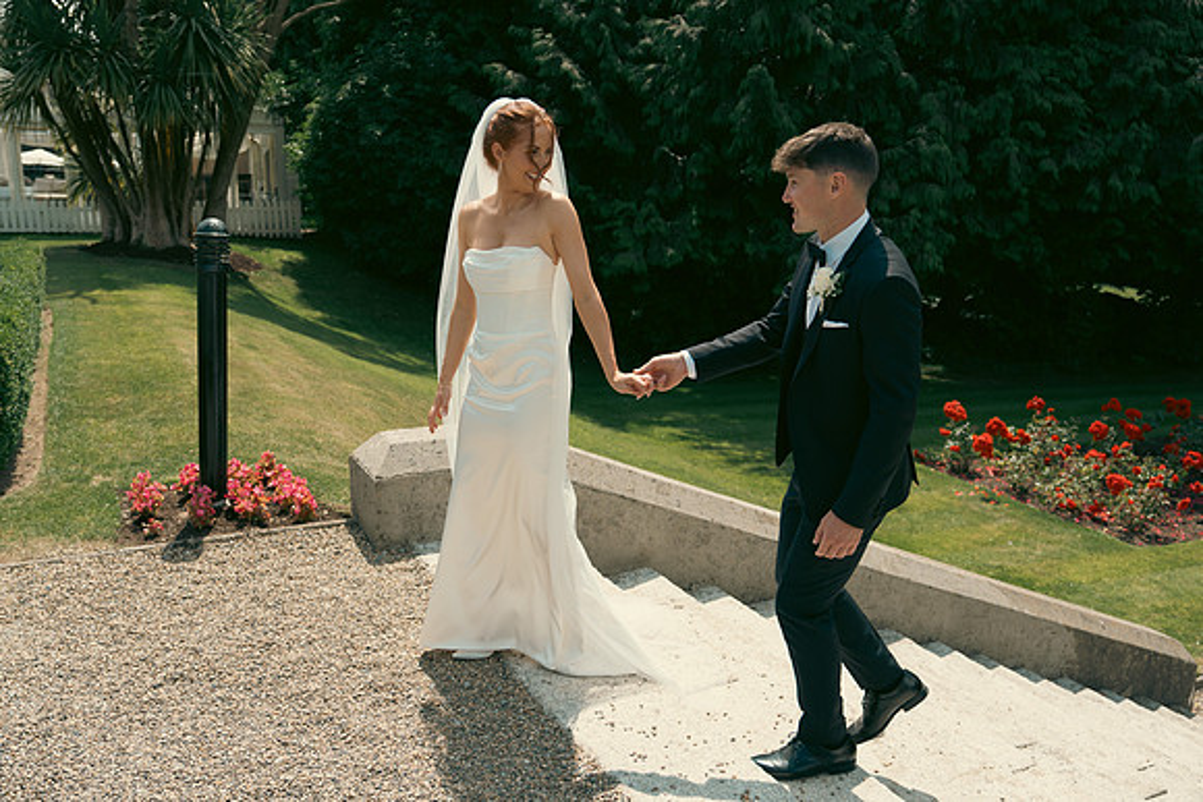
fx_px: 1036
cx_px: 602
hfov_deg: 60.3
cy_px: 401
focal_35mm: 31
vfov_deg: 42.3
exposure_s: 1/1250
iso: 160
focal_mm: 31
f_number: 3.5
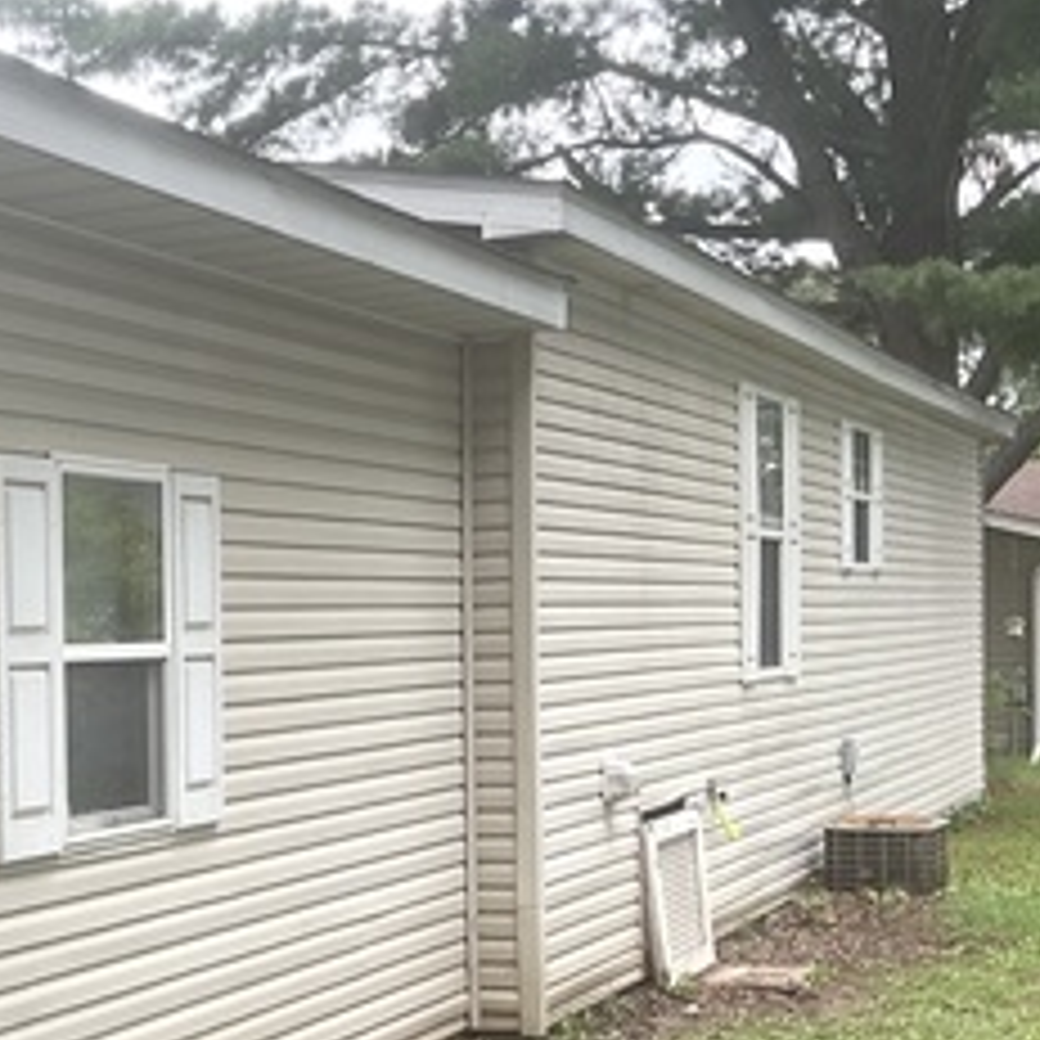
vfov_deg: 24.1
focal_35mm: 71
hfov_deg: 22.3
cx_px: -239
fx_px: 2413
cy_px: 779
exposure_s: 1/261
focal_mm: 3
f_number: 1.8
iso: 16
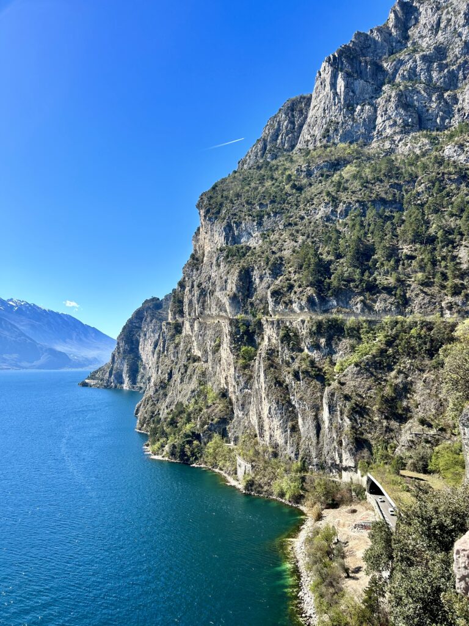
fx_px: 470
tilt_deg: +7.0
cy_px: 313
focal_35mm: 26
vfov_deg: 67.3
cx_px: 234
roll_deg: -0.7
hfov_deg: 53.1
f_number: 1.5
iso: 50
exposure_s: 1/2695
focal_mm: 5.7
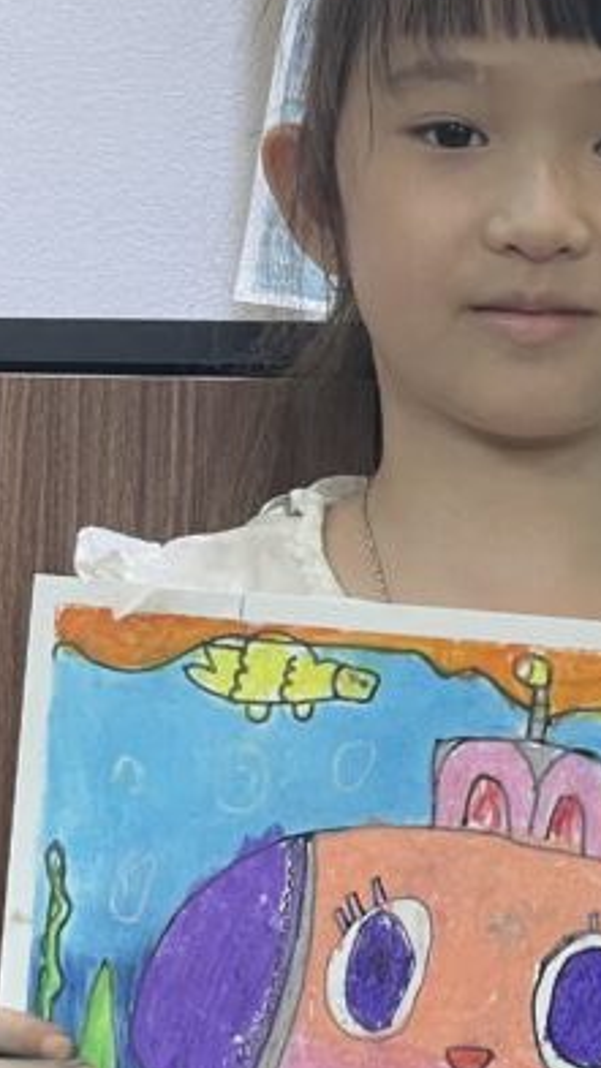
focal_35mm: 144
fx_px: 4081
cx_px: 552
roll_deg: -0.7
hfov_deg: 8.4
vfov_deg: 14.9
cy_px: 402
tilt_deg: +0.7
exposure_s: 1/100
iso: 125
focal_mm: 6
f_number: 2
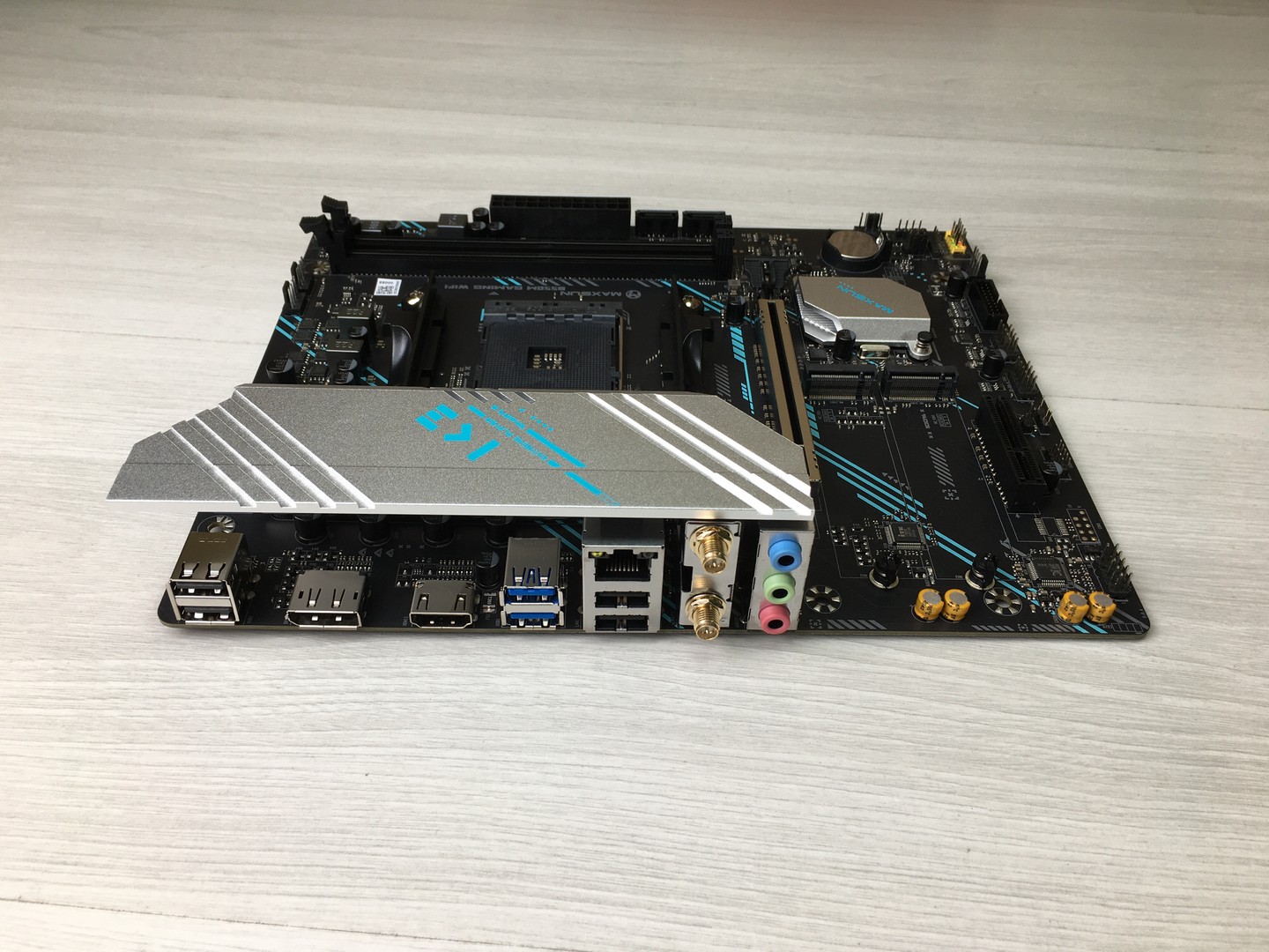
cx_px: 634
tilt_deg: -40.0
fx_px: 1063
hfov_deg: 61.7
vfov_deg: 48.2
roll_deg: +0.4
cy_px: 476
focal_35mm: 29
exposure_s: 1/50
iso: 25
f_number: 2.2
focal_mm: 4.15
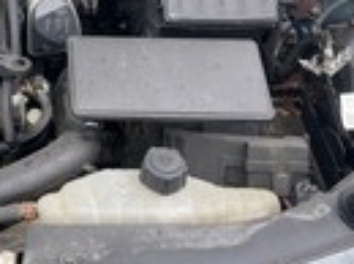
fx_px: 715
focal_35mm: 70
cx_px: 0
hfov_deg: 26.4
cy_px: 38
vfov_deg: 20.6
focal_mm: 4.2
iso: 32
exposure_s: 1/509
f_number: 1.6
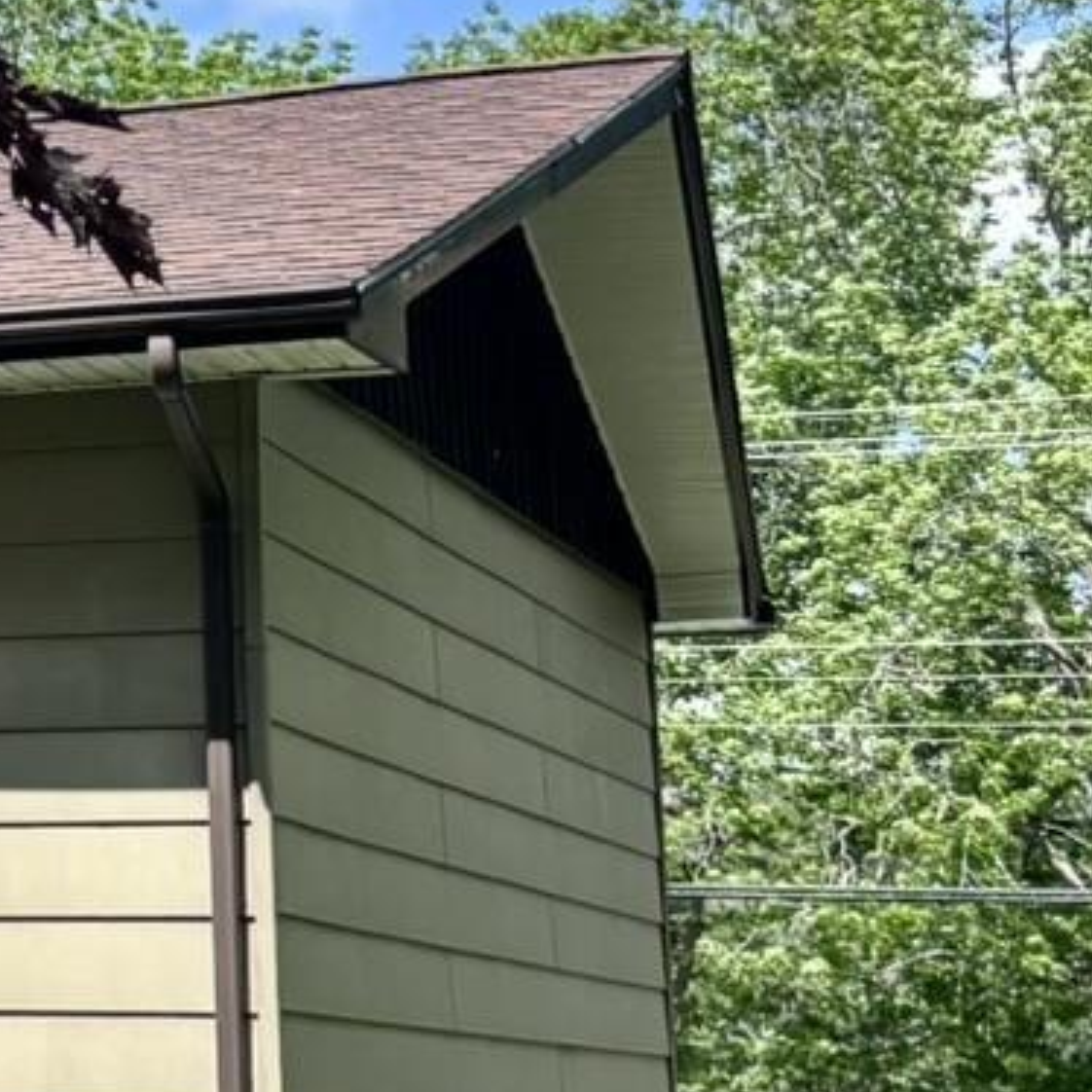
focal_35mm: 126
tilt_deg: +7.0
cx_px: -1799
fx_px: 4497
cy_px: 473
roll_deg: -0.8
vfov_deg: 13.8
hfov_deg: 10.9
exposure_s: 1/2242
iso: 50
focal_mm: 5.96
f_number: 1.6
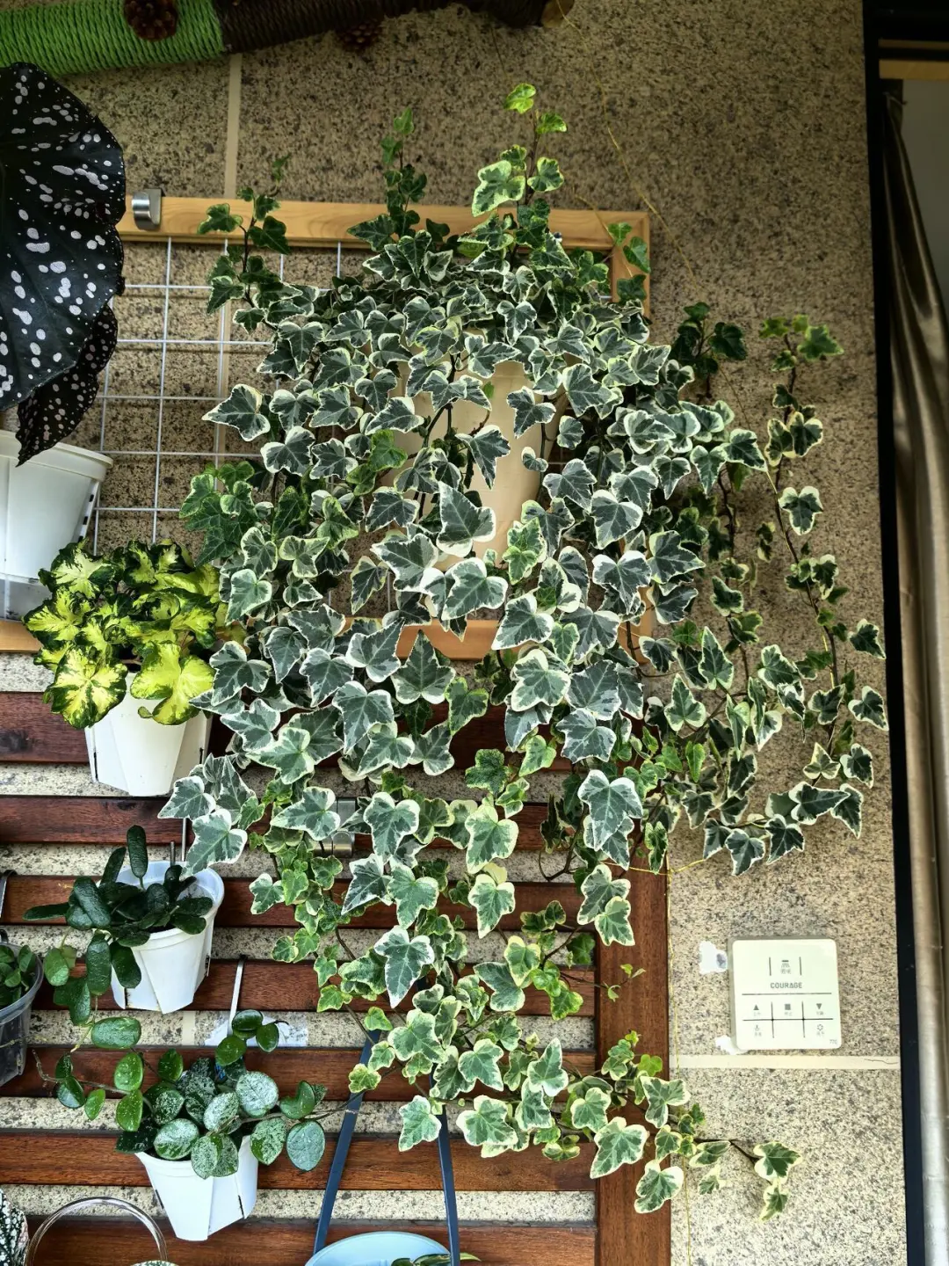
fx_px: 987
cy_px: 633
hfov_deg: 51.4
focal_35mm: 27
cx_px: 474
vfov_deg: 65.3
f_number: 2
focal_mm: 5.75
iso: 50
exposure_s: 1/143
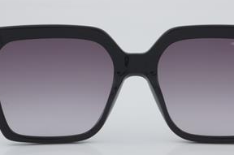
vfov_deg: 11.9
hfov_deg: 17.9
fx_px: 744
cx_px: 136
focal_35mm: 115
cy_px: 85
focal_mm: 55
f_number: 32
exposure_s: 1/4
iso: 100
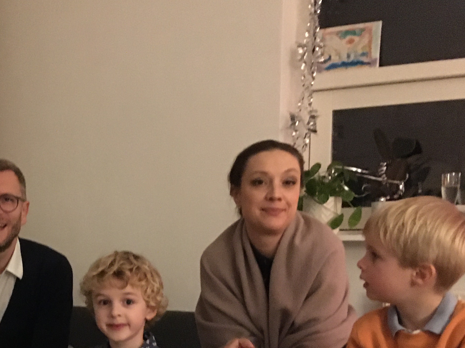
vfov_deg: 22.7
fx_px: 846
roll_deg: +0.5
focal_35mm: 63
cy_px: 316
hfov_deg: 29.4
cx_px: 43
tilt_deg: -6.1
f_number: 2.2
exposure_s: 1/17
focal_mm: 4.15
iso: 800
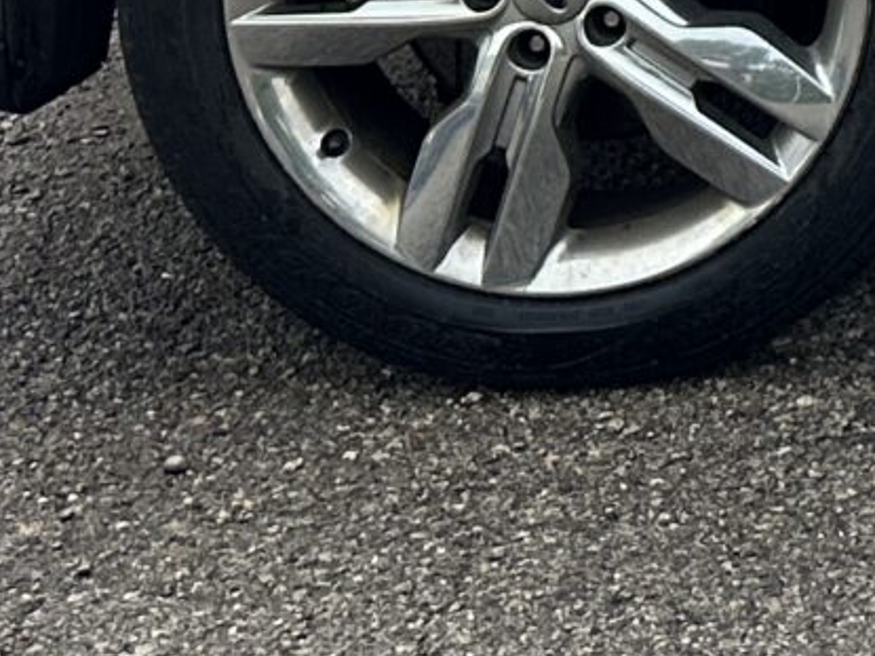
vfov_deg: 9.2
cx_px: 1872
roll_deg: +1.2
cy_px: -806
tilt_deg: -4.3
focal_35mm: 148
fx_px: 3740
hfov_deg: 11.7
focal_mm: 6.86
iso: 80
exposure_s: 1/1119
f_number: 1.78
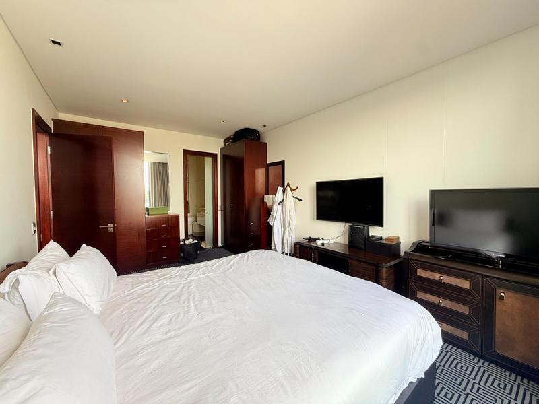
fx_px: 218
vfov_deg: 85.7
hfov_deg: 102.1
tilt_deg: -1.6
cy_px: 202
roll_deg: +0.5
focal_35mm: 14
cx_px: 270
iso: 80
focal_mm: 2.22
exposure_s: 1/99
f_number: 2.2
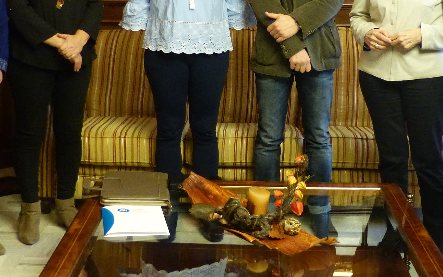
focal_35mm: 71
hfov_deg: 29.0
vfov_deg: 18.1
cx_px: 246
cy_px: 36
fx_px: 857
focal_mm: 6
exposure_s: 1/15
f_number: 2.8
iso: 400
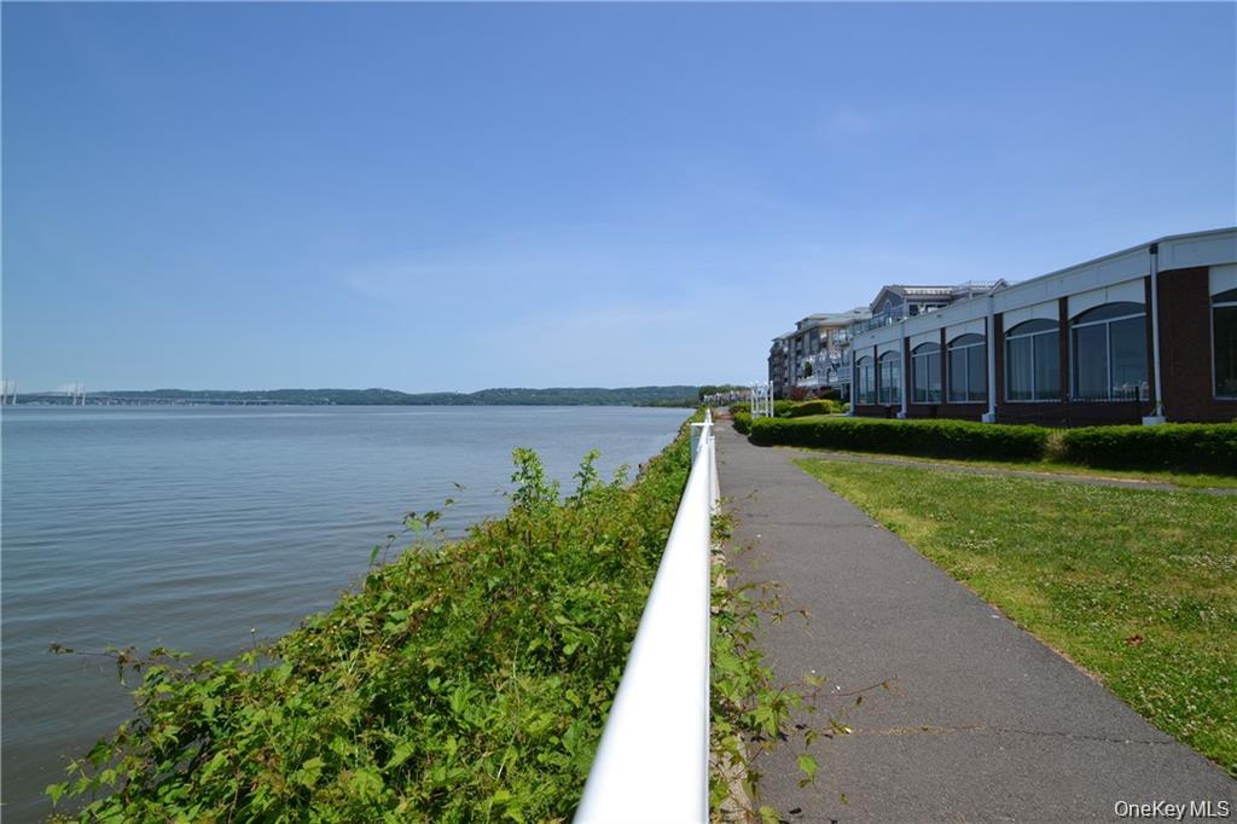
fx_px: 593
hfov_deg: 92.5
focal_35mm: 17
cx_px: 618
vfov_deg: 69.6
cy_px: 412
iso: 100
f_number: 9
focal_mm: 11.5
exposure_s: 1/320
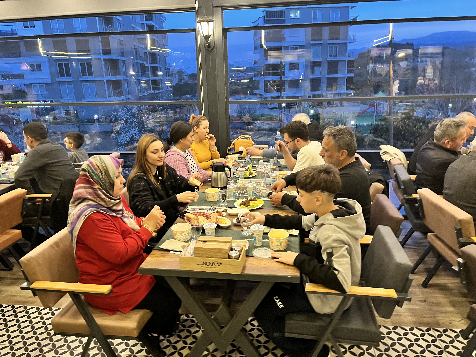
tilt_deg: -18.4
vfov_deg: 53.1
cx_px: 238
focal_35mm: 26
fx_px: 358
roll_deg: +3.3
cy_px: 178
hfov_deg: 67.3
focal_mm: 5.1
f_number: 1.6
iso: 400
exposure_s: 1/33
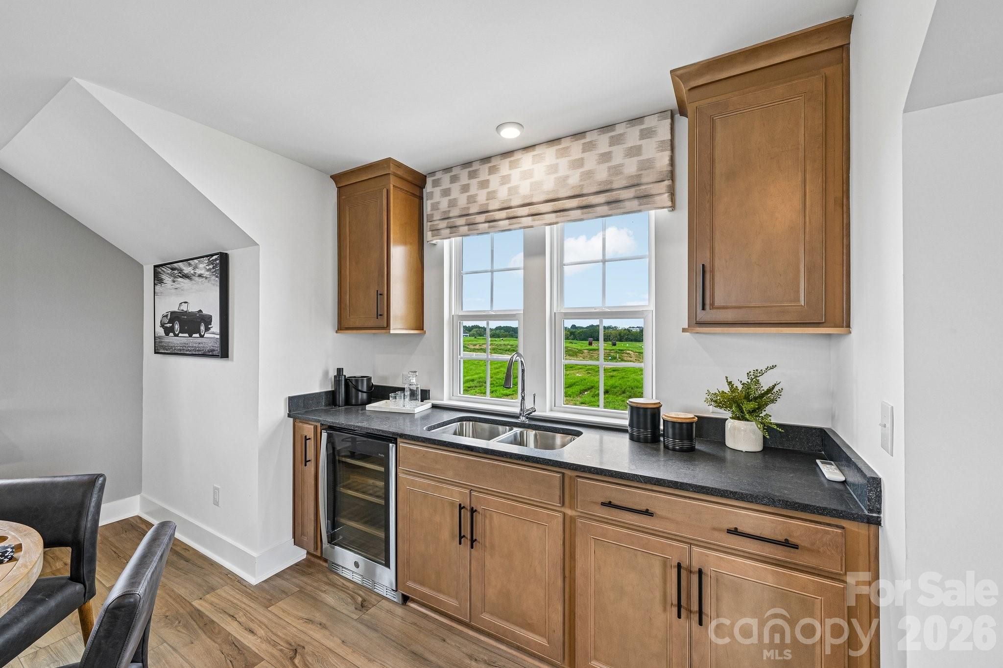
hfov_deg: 104.3
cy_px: 334
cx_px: 502
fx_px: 390
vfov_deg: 81.2
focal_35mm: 14
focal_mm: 14
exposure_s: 1/15
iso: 110
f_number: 8
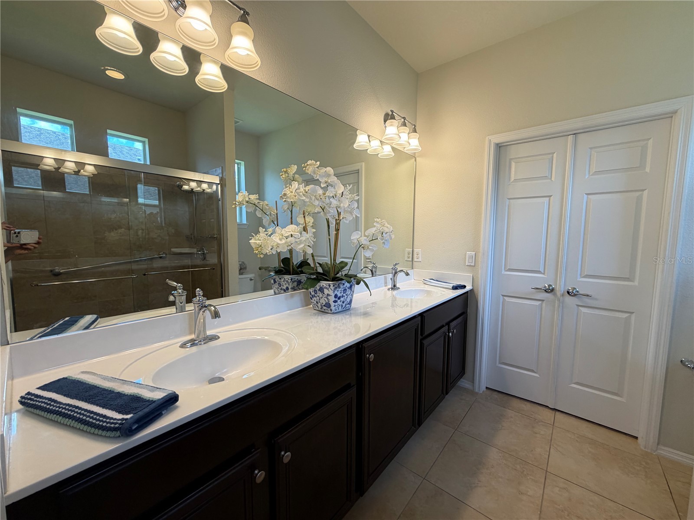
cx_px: 347
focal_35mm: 14
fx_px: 281
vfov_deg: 85.7
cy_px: 260
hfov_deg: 102.1
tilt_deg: -5.6
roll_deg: -0.5
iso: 100
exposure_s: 1/120
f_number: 2.2
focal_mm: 2.22
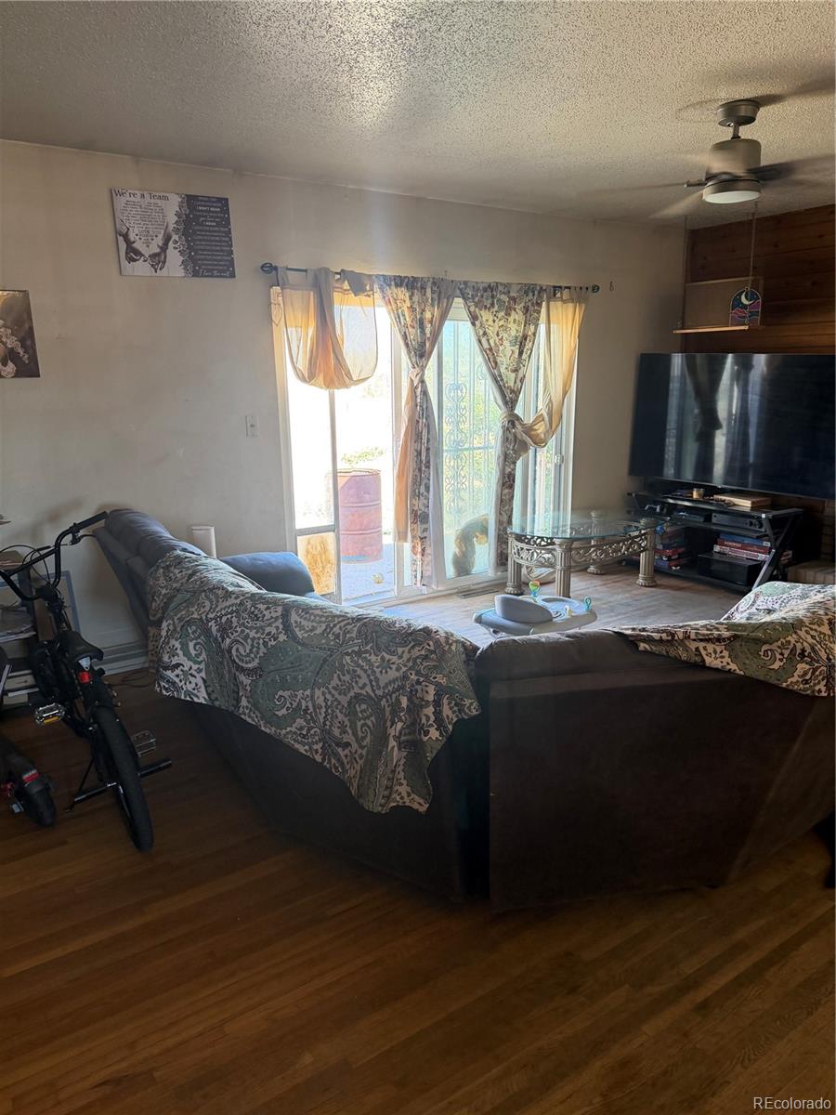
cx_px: 418
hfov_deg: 56.8
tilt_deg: -14.9
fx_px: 773
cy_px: 558
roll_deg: +0.4
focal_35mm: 24
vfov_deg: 71.6
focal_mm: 6.76
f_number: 1.78
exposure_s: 1/85
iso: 200
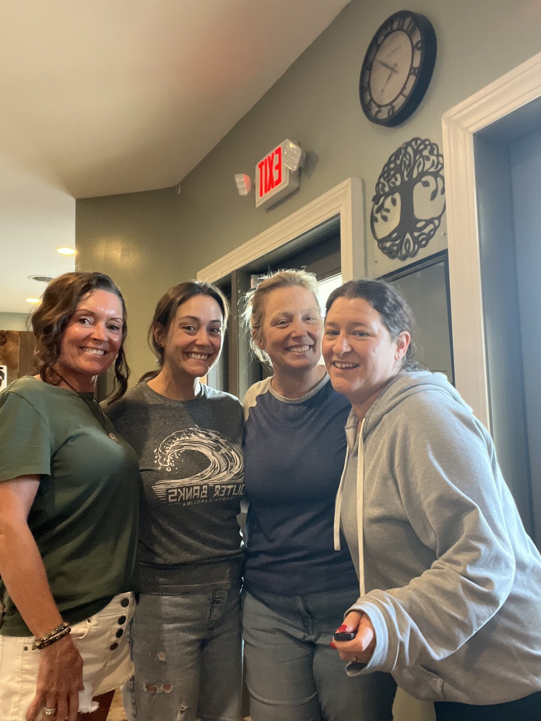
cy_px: 360
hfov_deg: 46.8
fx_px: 625
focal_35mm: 30
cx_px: 270
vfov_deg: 60.0
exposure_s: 1/40
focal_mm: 2.71
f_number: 2.2
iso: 320
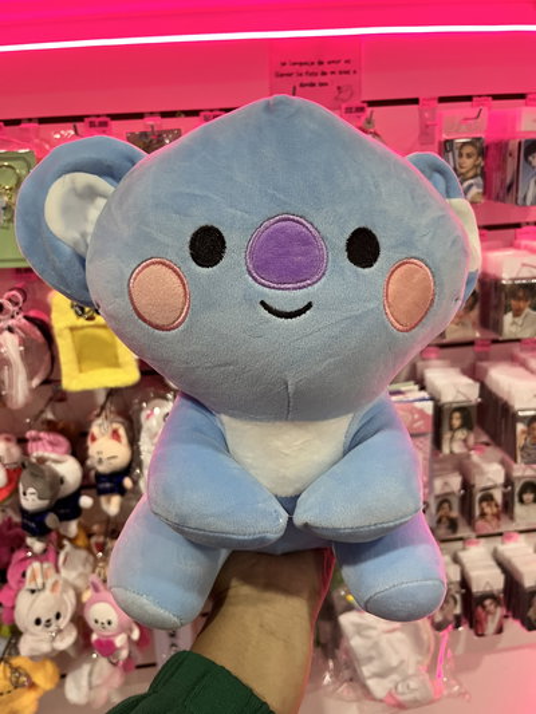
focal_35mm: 26
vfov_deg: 67.3
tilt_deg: -15.4
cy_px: 357
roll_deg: +4.8
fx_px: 537
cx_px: 268
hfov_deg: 53.1
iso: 320
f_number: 1.6
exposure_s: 1/50
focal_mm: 5.1
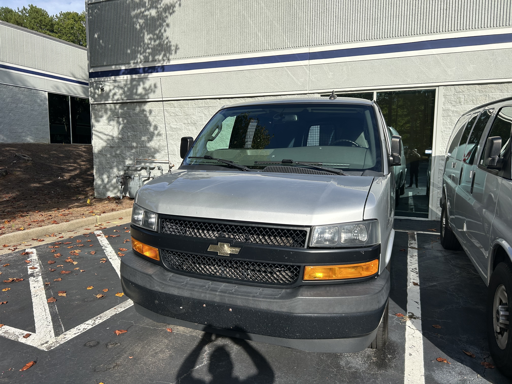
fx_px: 385
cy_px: 192
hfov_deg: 67.3
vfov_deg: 53.1
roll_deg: +0.4
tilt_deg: -4.7
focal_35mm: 26
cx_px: 256
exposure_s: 1/4630
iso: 50
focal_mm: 5.7
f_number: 1.5
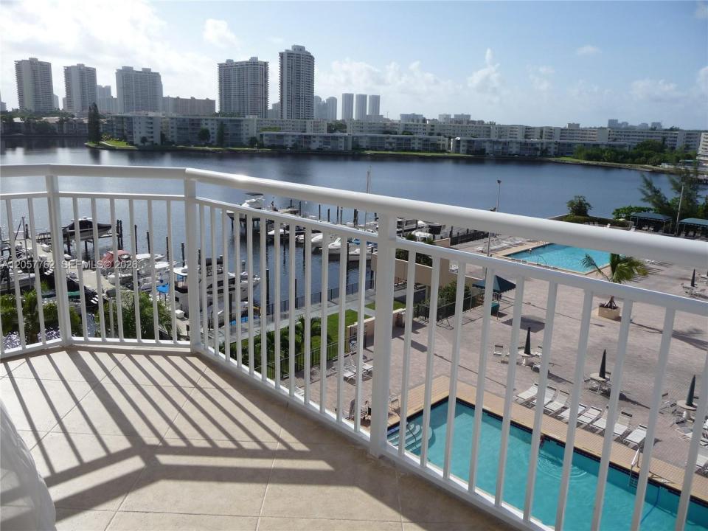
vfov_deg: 49.7
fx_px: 573
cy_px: 266
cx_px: 354
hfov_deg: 63.4
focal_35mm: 28
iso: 100
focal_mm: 4.7
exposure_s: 1/320
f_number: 8
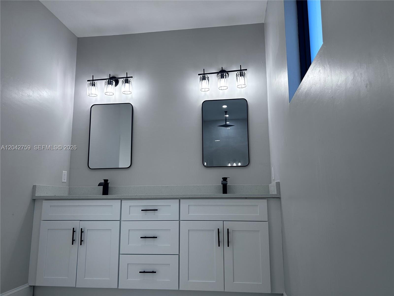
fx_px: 296
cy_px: 148
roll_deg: +0.6
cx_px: 197
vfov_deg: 53.1
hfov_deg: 67.3
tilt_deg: +9.3
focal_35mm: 26
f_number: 1.5
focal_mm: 5.7
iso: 40
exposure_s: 1/208
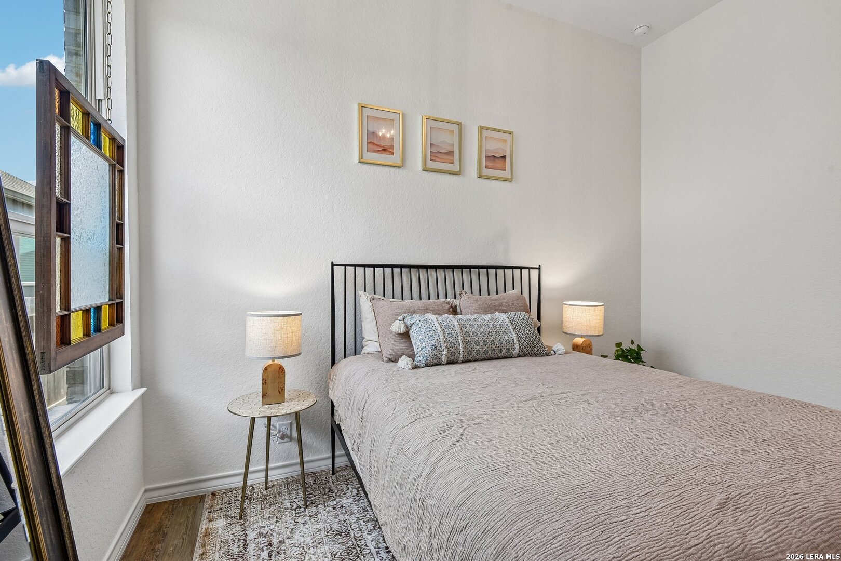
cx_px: 420
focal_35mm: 16
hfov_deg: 96.7
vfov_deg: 73.7
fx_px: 374
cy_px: 280
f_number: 8
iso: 400
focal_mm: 16
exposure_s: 1/25
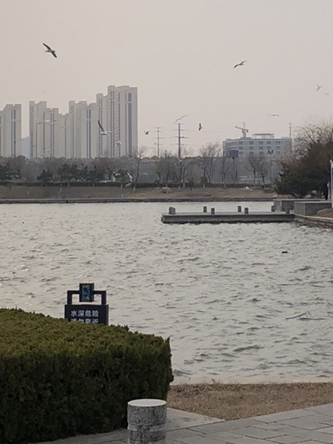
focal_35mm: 98
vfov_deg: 19.9
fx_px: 1256
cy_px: 108
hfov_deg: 15.1
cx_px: 196
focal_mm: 3.99
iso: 20
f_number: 1.8
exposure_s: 1/1779
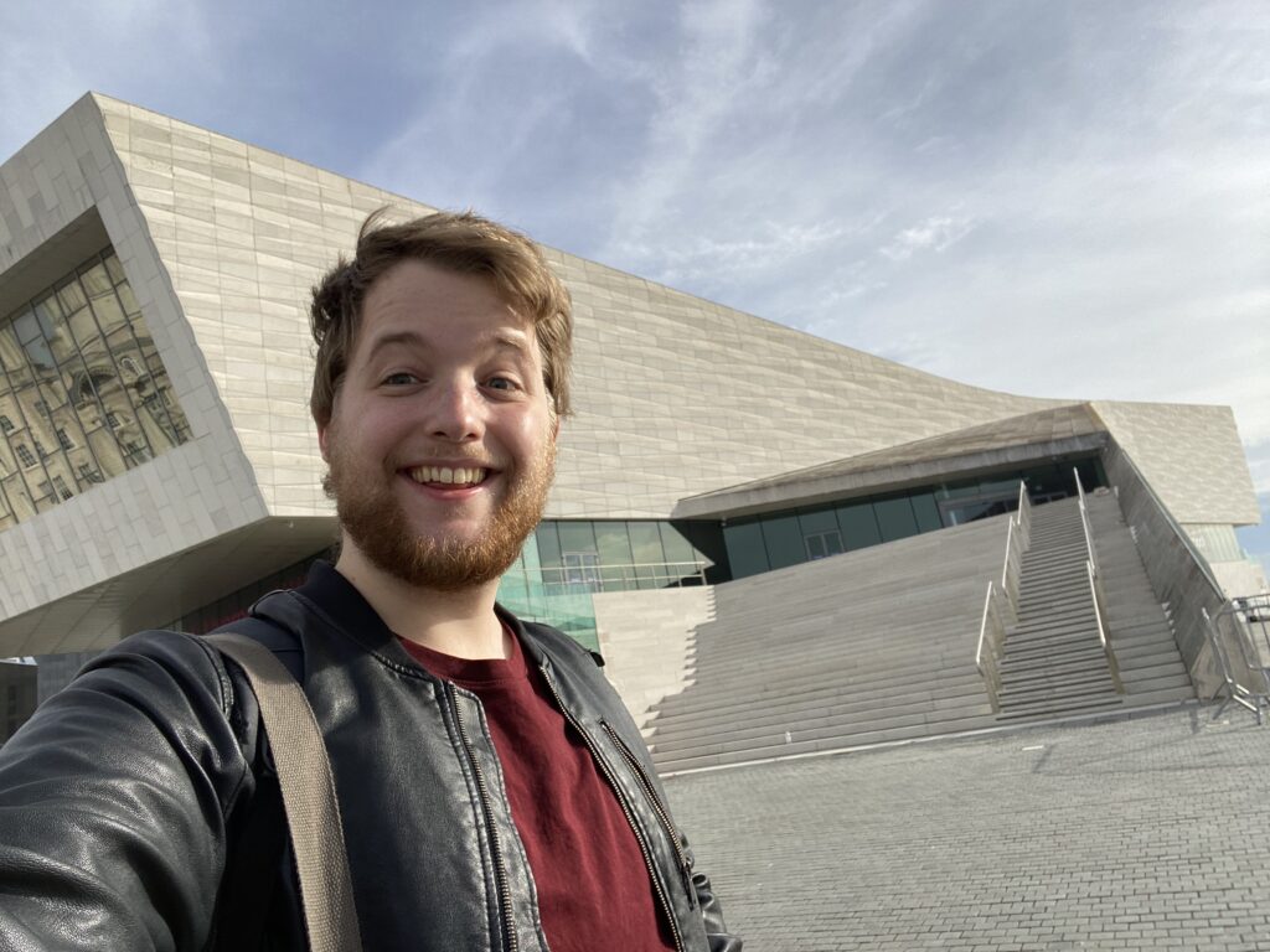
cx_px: 635
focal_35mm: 23
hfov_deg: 73.9
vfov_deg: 58.9
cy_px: 476
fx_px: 844
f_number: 2.2
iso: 25
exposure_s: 1/964
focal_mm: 2.71
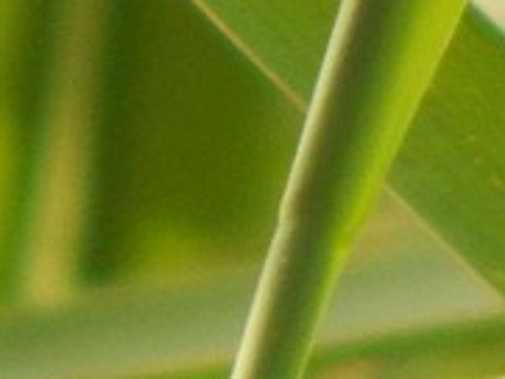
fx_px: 52569
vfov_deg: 0.4
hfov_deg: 0.6
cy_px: 17
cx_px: 904
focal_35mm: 3601
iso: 220
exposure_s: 1/250
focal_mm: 136
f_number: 5.9
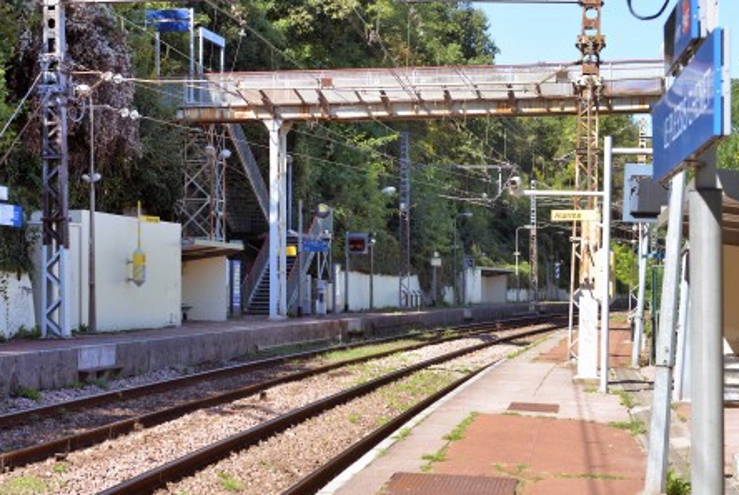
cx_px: 363
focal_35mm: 72
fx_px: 1479
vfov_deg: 19.0
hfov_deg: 28.0
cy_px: 278
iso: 400
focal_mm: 50
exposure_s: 1/1000
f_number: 6.3
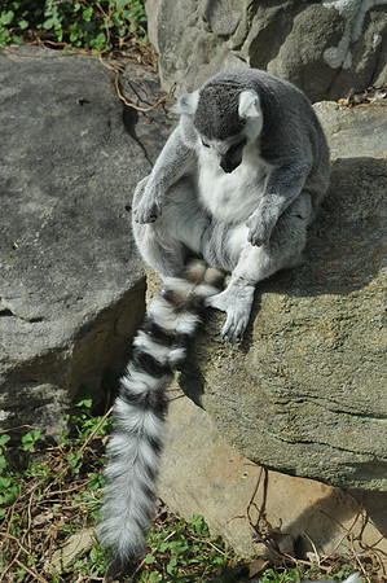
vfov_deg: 19.5
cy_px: 292
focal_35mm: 105
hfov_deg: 13.0
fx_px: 1697
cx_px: 194
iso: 200
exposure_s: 1/320
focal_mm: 70
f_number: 9
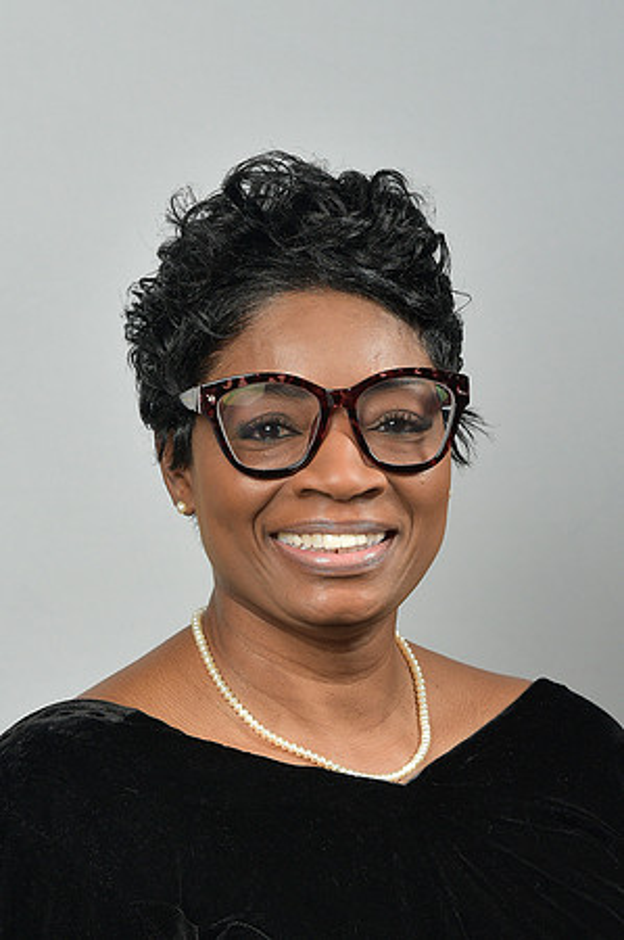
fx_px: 3127
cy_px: 470
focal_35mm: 120
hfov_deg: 11.4
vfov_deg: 17.1
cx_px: 312
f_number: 7.1
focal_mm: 120
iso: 200
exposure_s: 1/250
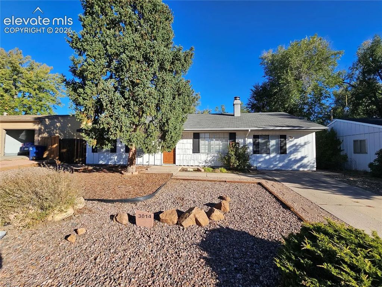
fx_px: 143
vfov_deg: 89.9
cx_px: 191
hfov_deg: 106.2
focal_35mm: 13
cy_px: 144
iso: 50
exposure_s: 1/1584
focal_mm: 2.2
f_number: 2.2
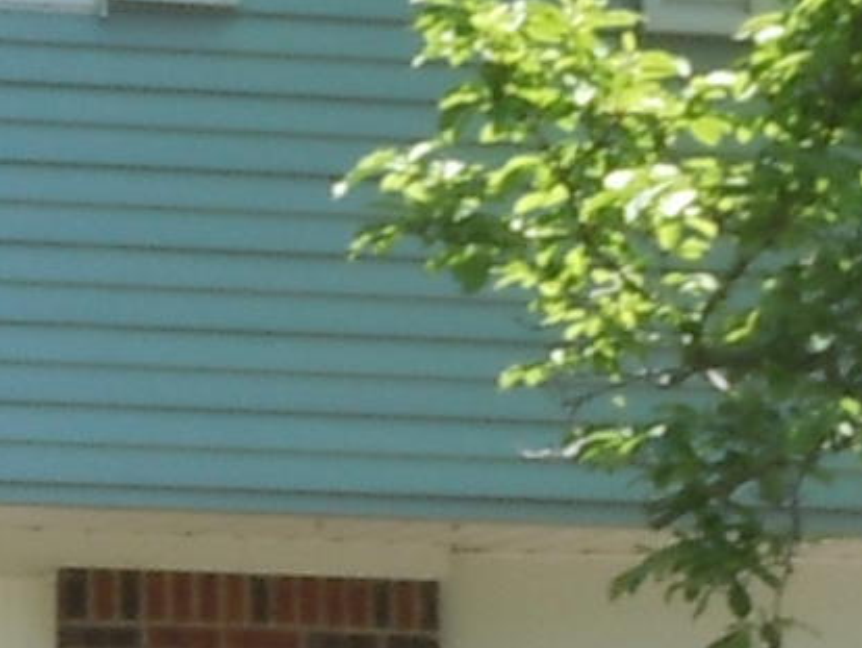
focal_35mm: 391
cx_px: -448
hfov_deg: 5.0
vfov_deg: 3.8
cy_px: 425
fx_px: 9742
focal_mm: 9.6
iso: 100
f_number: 4.9
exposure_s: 1/160
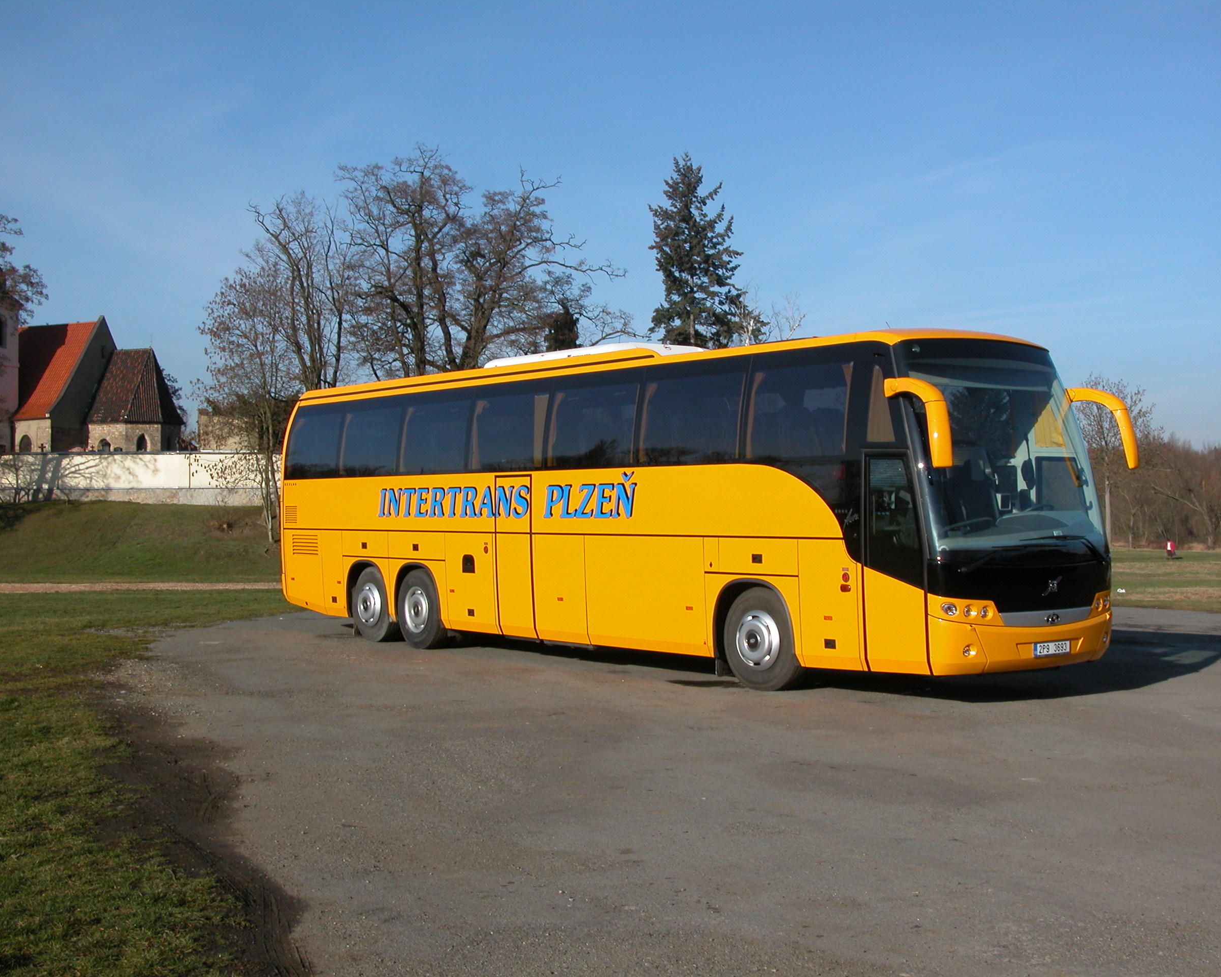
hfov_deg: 39.5
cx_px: 620
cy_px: 487
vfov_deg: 32.1
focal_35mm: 47
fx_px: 1699
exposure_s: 1/379
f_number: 6.7
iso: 100
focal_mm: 11.6
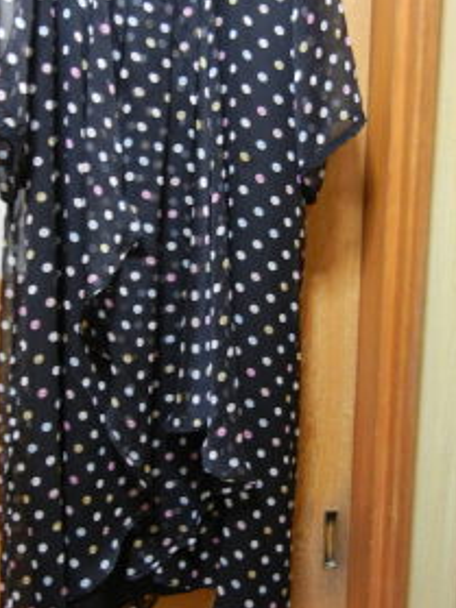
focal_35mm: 43
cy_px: 279
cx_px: 164
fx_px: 756
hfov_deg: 33.4
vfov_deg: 43.8
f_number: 3.5
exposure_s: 1/3.6
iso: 400
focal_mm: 5.4
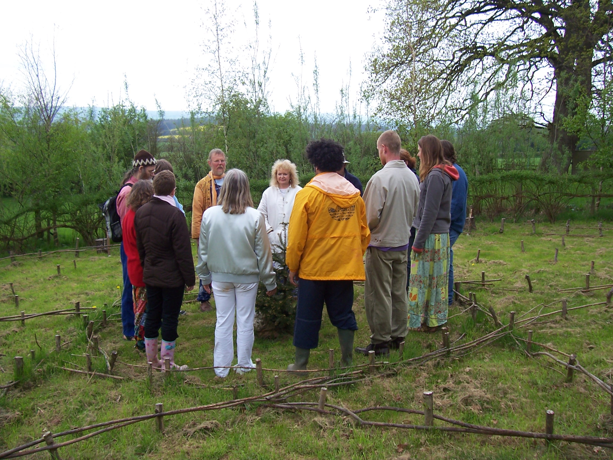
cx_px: 306
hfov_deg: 54.0
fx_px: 602
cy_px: 230
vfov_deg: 41.8
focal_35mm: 34
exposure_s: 1/250
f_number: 2.7
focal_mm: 5.6
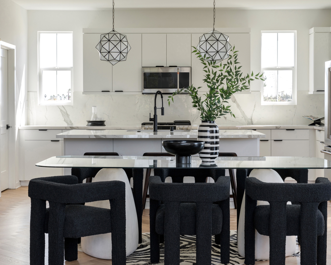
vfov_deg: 22.8
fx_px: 656
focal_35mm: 67
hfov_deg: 28.3
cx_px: 166
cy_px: 133
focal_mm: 59
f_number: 10
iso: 250
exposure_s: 1/20
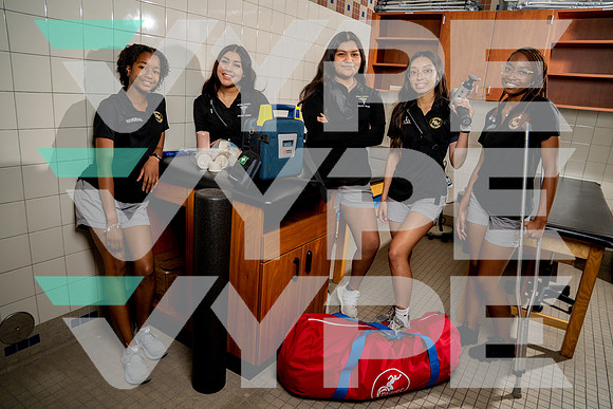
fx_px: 409
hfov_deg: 73.7
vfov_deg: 53.2
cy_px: 204
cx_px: 306
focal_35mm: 24
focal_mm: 24
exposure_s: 1/250
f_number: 6.3
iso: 250
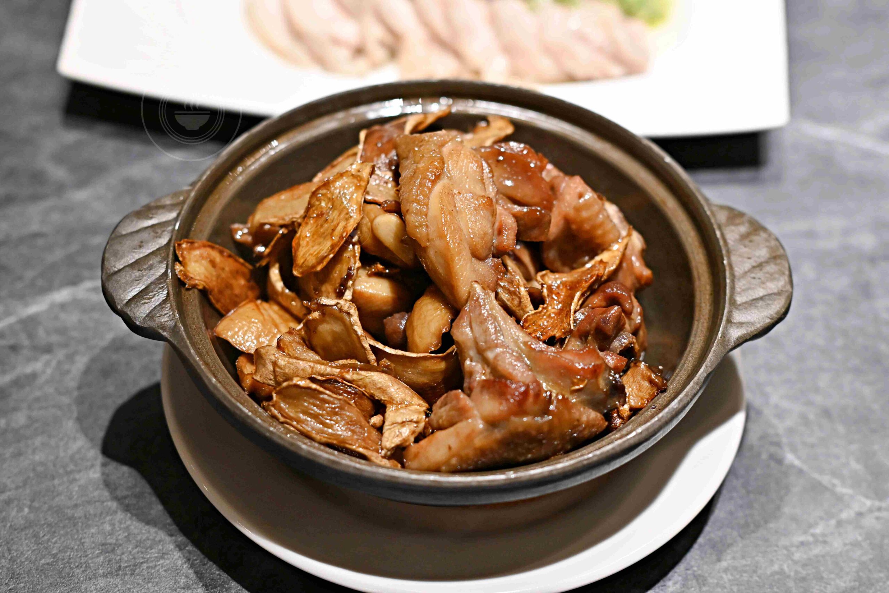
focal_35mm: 75
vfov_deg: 18.2
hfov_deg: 27.0
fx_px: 1852
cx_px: 444
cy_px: 296
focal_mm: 50
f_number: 2.8
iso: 450
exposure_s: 1/200
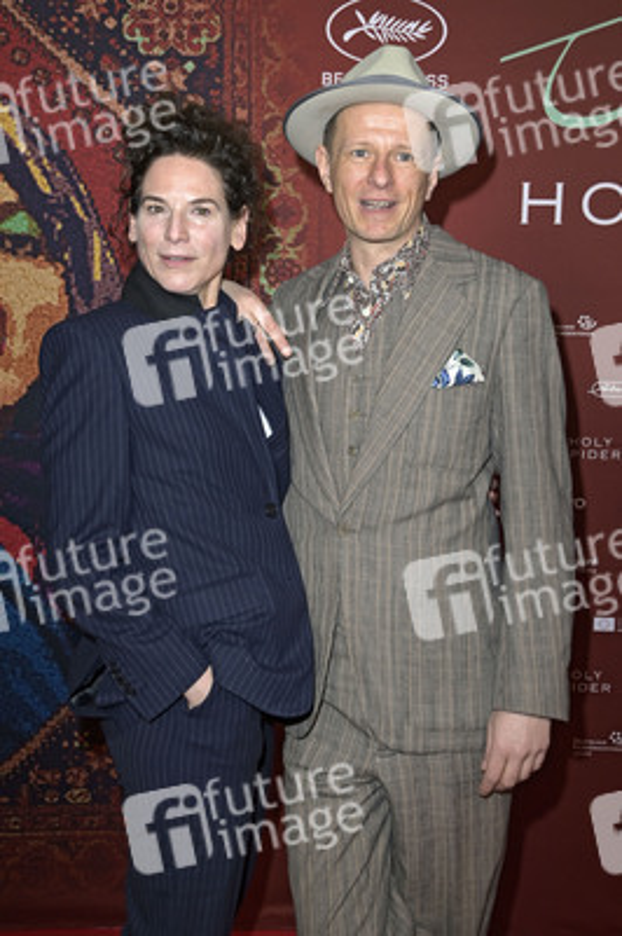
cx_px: 311
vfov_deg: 39.6
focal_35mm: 50
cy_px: 468
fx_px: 1298
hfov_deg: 26.9
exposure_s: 1/250
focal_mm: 50
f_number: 5.6
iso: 400
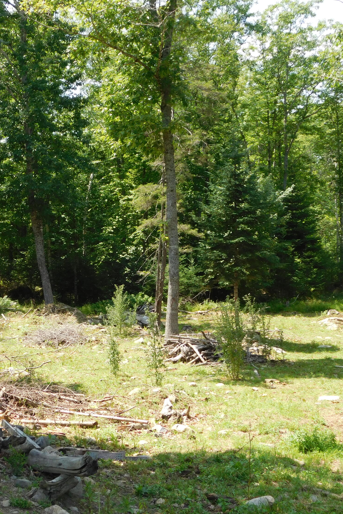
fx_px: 800
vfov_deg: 35.6
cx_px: 92
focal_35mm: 56
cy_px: 258
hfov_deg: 24.0
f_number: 3.6
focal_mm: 7.1
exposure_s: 1/400
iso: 125
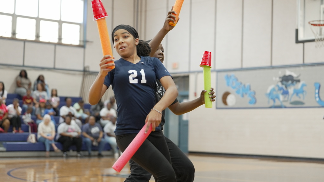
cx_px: 162
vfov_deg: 14.9
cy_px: 90
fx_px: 696
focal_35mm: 81
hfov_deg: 26.2
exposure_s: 1/1250
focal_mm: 77
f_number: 2.8
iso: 3200
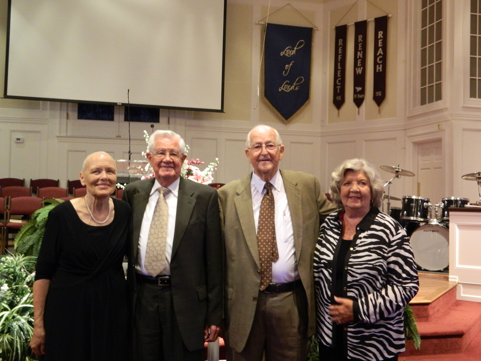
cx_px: 240
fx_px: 570
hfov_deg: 45.8
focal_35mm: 41
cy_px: 180
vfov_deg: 35.1
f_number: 3.5
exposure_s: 1/15
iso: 400
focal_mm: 7.3
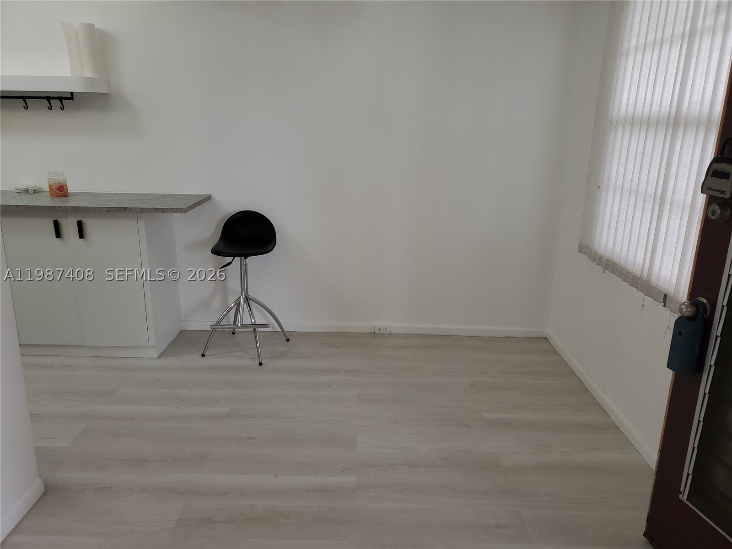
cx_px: 366
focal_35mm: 26
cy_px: 274
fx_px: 550
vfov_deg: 53.1
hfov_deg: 67.3
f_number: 2.4
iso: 50
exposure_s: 1/60
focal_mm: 4.3
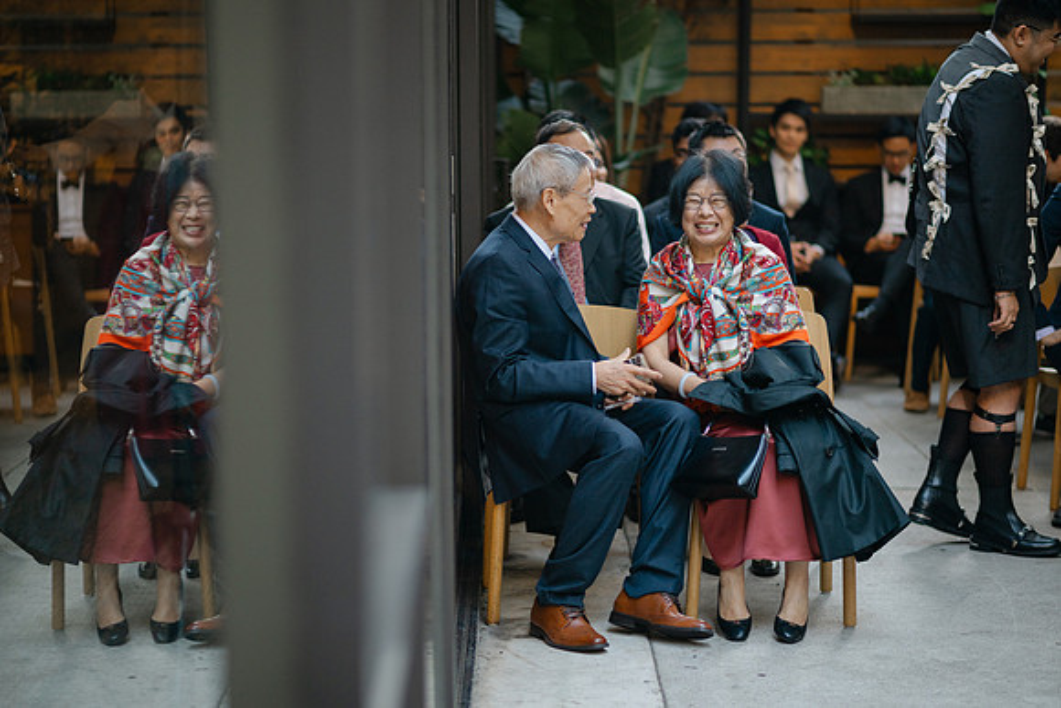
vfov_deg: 16.1
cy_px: 354
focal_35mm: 85
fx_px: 2506
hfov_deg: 23.9
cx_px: 530
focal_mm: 85
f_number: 1.8
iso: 400
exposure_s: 1/125
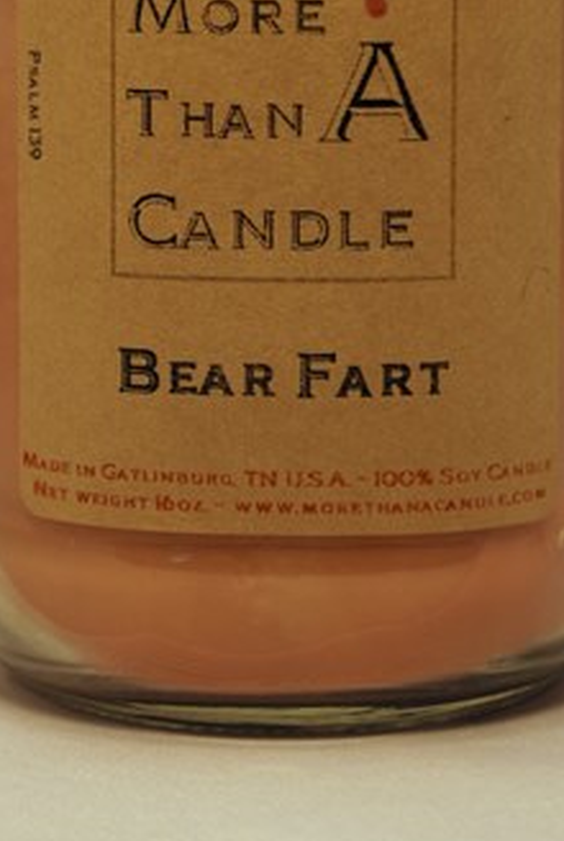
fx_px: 3767
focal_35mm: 161
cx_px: 296
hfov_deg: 8.6
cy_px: 79
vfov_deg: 12.6
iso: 180
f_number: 5.6
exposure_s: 1/125
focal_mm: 55
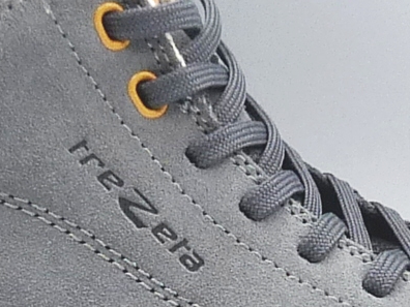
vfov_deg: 7.2
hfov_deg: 9.6
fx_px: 2440
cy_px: 285
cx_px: 268
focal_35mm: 206
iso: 100
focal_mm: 5.2
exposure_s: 1/125
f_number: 4
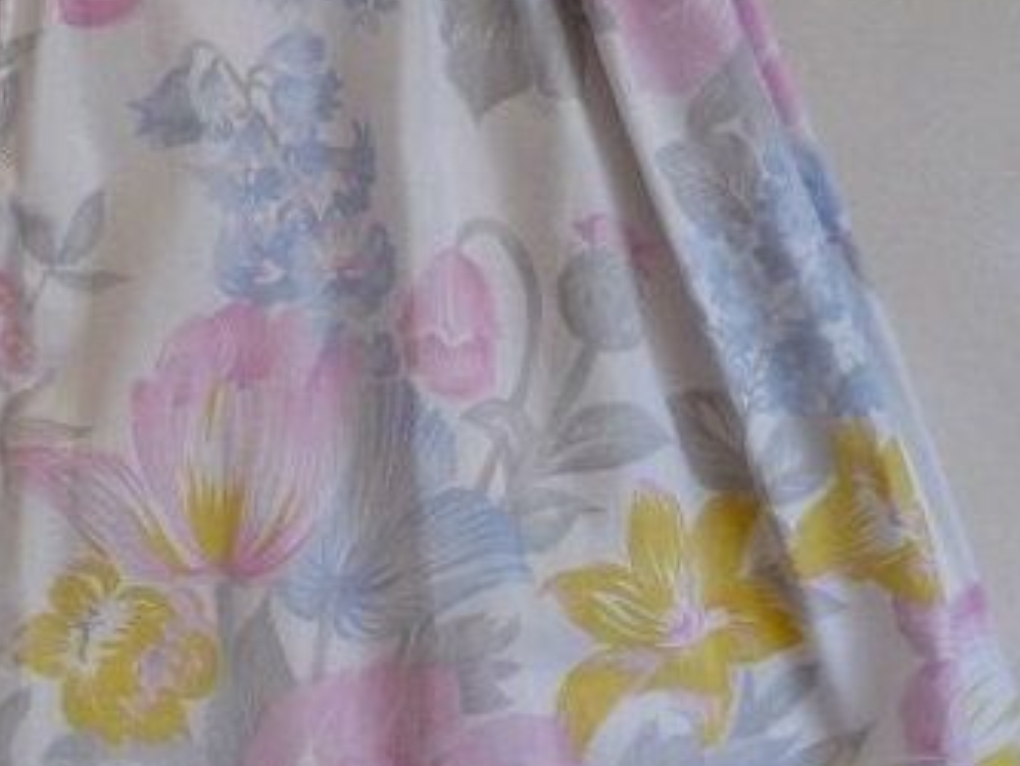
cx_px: -18
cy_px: 242
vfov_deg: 17.5
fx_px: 2476
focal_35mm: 84
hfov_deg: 22.3
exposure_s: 1/30
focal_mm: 4.7
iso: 125
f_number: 3.3
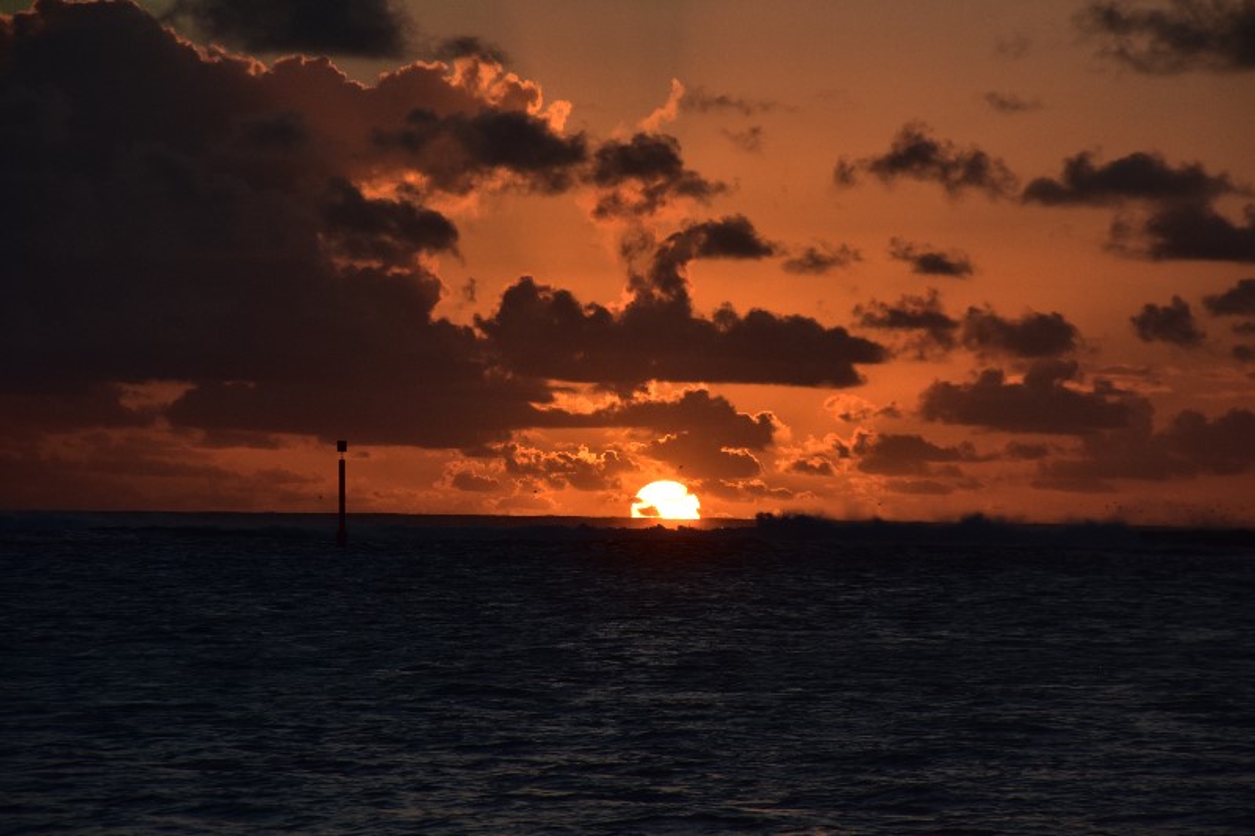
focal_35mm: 210
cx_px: 628
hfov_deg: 9.8
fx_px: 7319
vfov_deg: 6.5
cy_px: 418
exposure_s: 1/1000
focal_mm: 140
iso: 360
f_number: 8
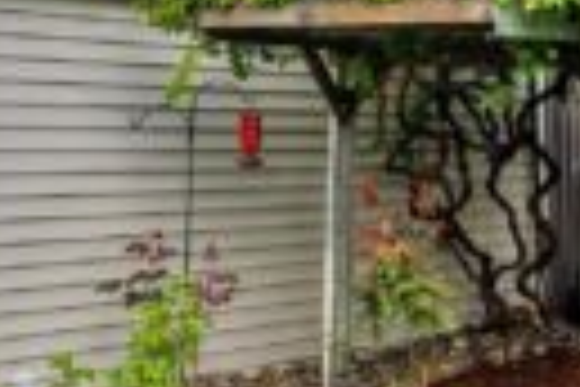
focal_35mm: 65
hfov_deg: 27.7
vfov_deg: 20.9
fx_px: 1047
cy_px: 178
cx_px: -90
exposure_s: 1/40
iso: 80
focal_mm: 21
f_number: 7.1
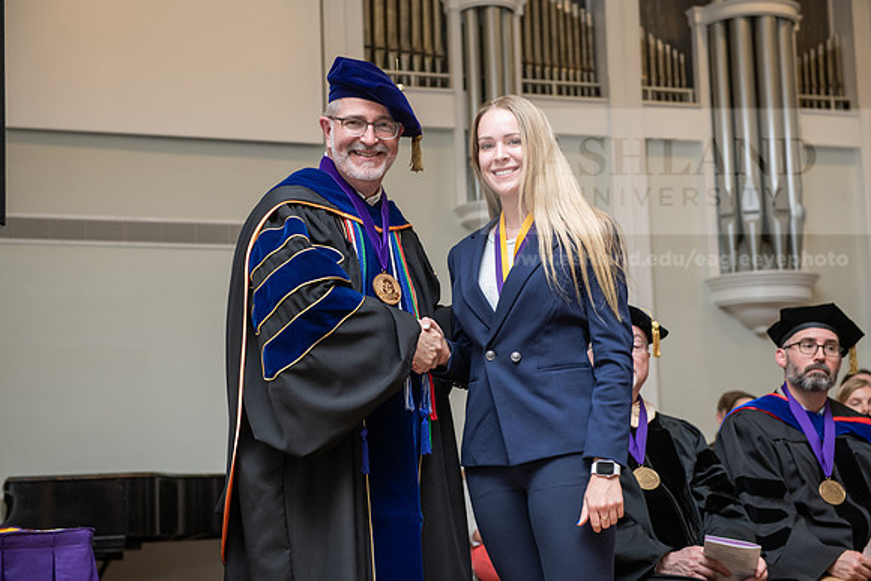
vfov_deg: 20.6
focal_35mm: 66
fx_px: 1597
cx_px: 436
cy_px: 290
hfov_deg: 30.5
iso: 1250
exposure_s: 1/200
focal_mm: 66
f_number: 4.5
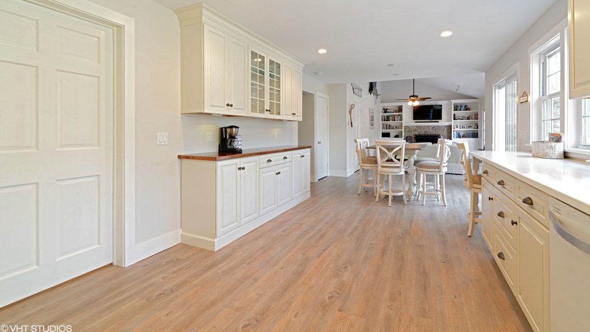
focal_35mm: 17
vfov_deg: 63.4
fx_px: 266
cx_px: 296
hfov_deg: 95.9
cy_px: 135
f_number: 8
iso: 200
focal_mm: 16
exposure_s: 1/1.67
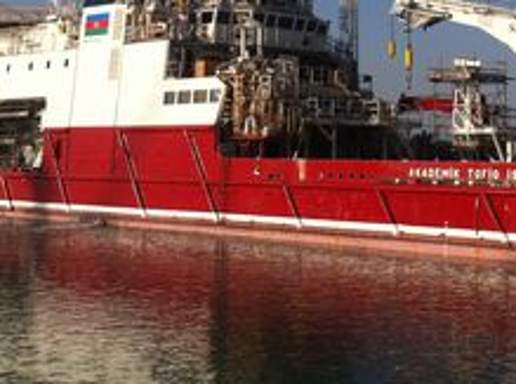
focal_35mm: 80
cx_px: 344
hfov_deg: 24.4
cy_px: 20
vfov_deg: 18.0
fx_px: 1189
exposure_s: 1/1588
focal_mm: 3.85
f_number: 2.8
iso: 80
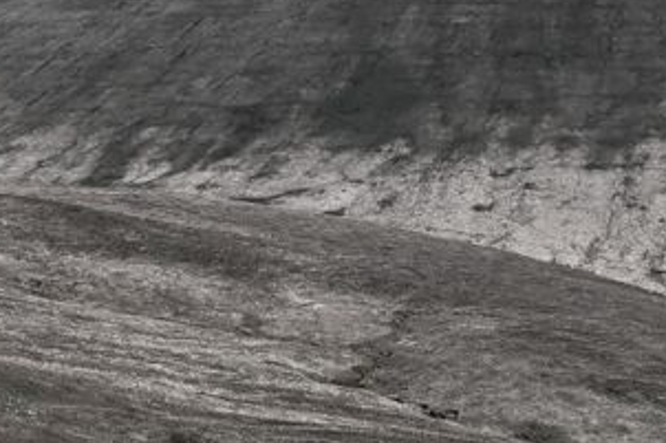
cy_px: -116
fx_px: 3531
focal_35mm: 191
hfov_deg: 10.5
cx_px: -205
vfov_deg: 7.1
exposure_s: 1/800
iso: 180
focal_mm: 45
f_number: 8
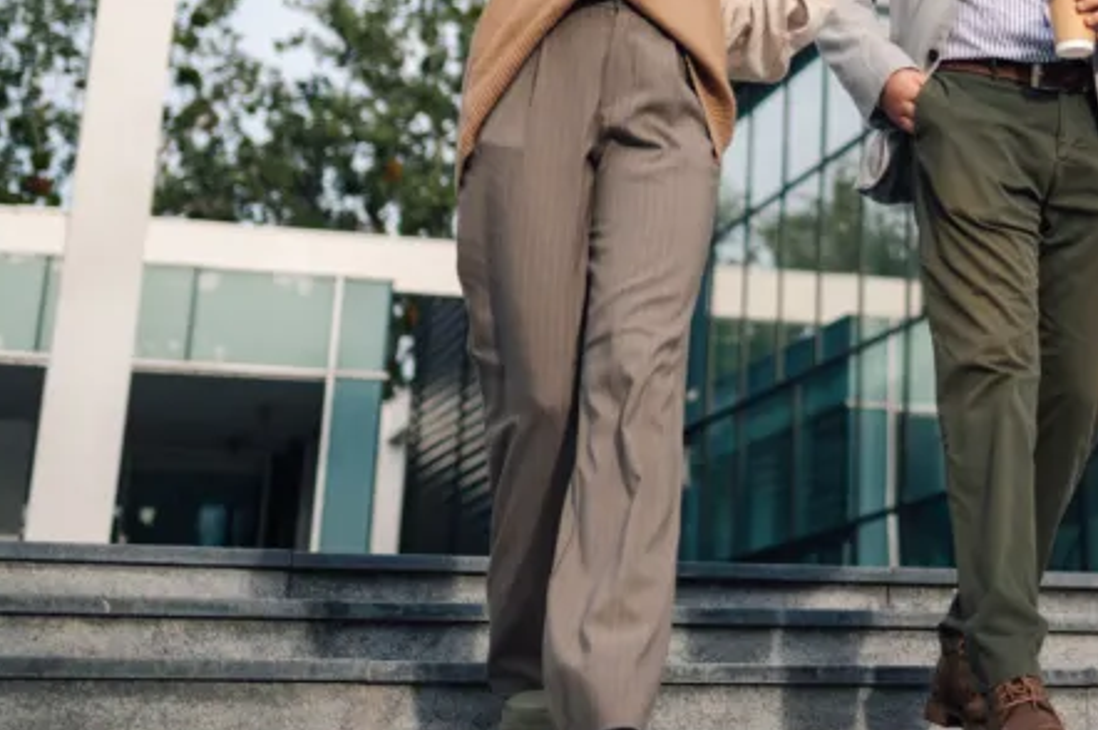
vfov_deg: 16.4
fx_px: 2469
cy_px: -31
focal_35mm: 81
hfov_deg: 23.9
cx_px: 1118
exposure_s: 1/2000
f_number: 1.8
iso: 80
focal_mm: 35
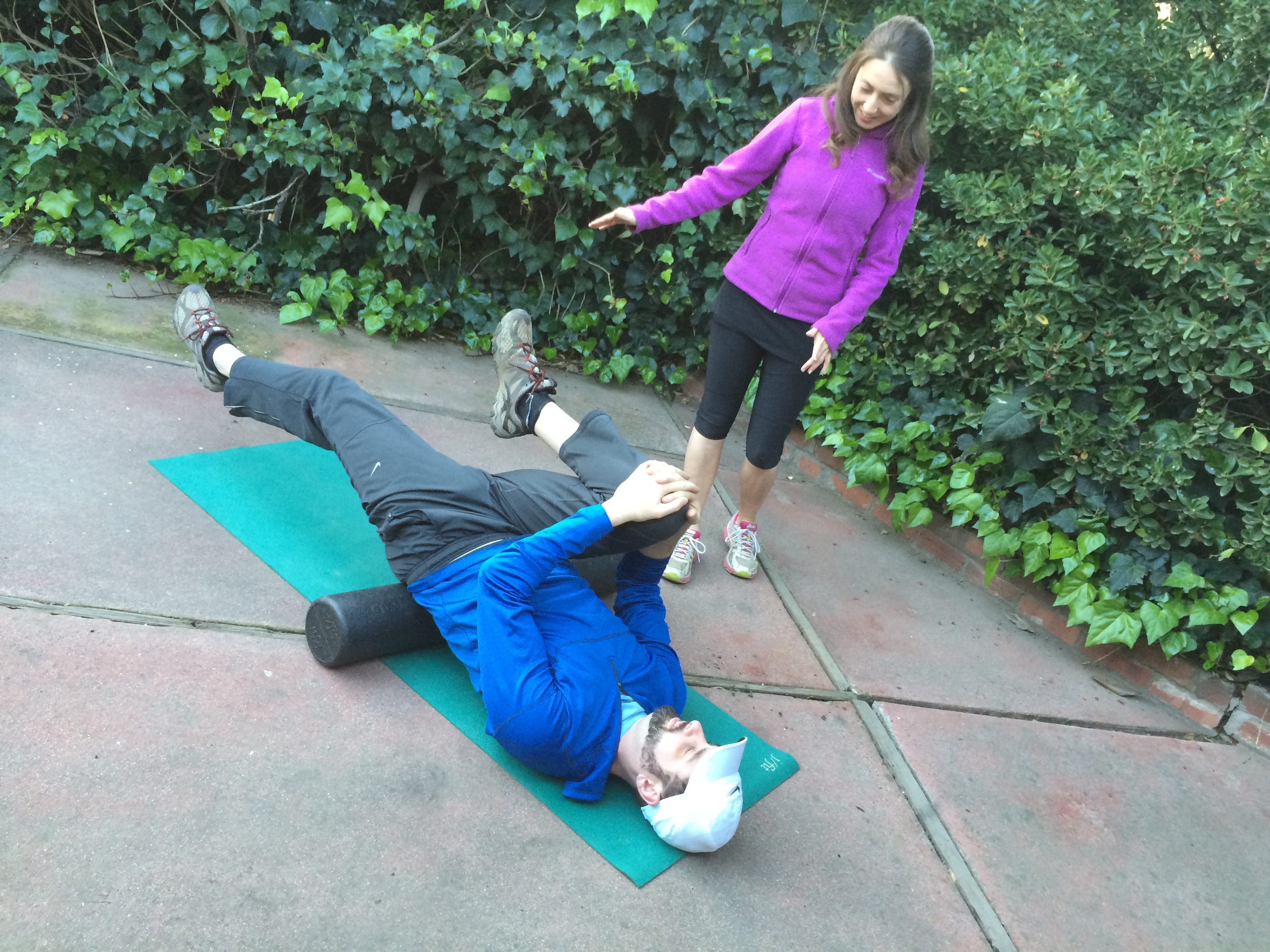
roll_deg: -19.6
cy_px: 476
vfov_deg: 48.2
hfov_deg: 61.7
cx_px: 635
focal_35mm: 29
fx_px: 1064
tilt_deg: -22.9
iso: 125
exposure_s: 1/30
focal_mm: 4.15
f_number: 2.2
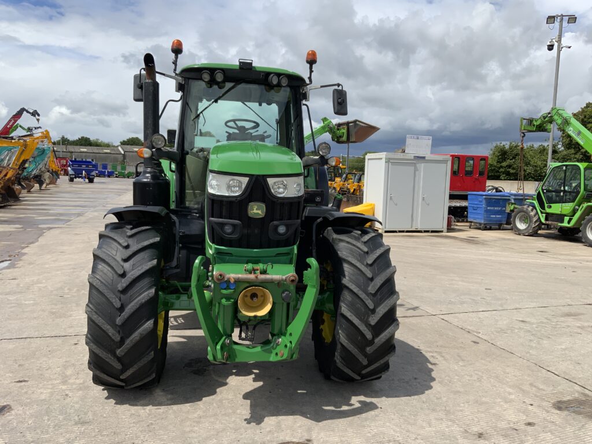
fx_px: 496
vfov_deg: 48.2
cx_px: 296
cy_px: 222
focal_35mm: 29
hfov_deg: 61.7
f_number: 1.8
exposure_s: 1/2538
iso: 16
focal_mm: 3
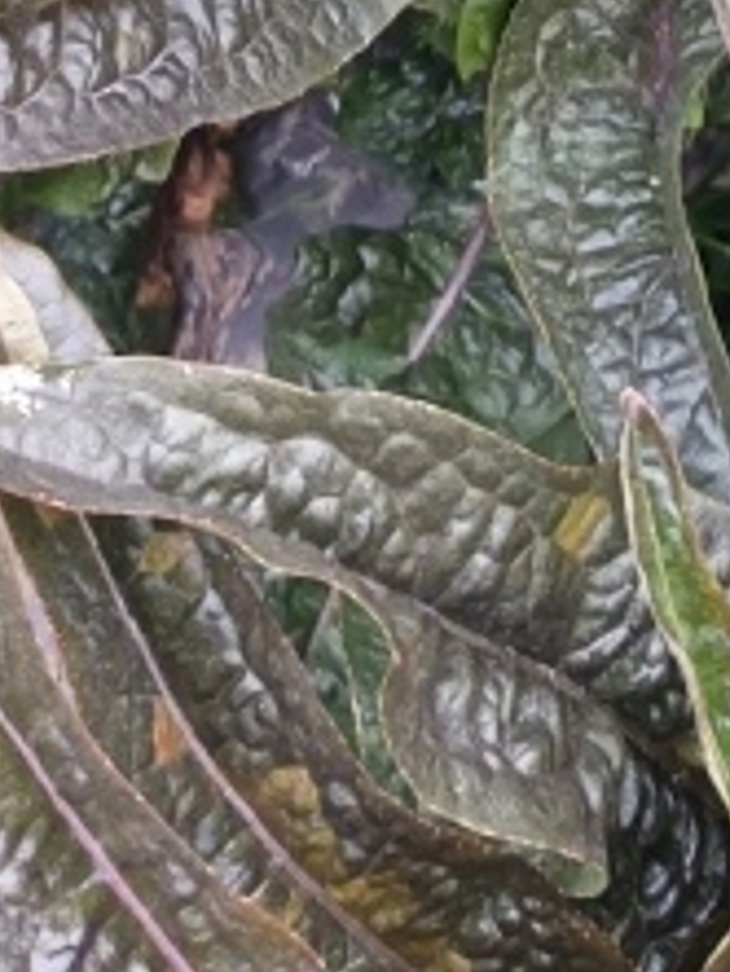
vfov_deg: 13.9
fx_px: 3259
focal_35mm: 116
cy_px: -1062
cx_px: 778
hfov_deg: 12.6
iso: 1312
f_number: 1.75
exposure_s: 1/25
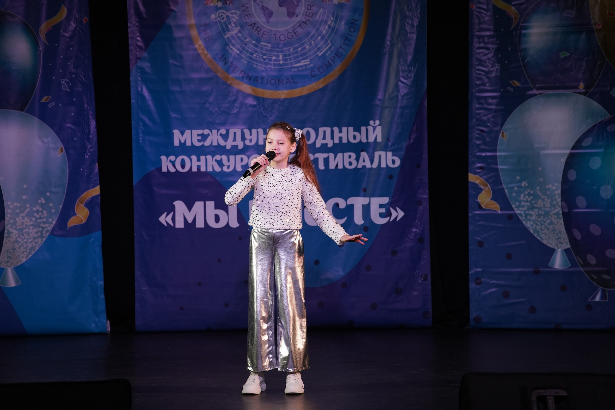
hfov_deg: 13.7
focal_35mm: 150
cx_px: 308
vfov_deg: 9.1
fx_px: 2562
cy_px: 205
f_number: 4
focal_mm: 150
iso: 1600
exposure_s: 1/400
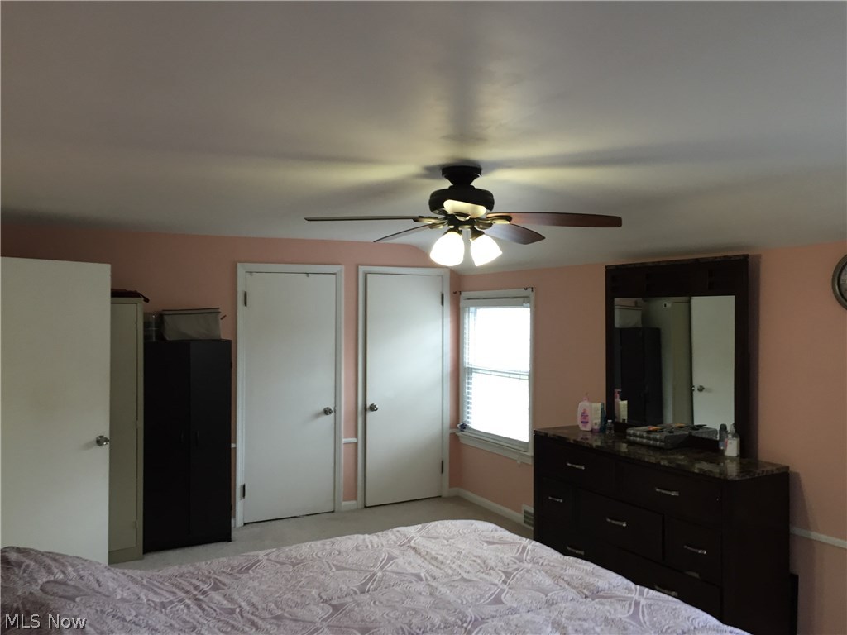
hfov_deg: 61.7
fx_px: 710
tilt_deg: +1.6
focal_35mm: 29
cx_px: 424
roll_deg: -0.3
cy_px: 318
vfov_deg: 48.2
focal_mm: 4.15
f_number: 2.2
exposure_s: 1/33
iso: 100
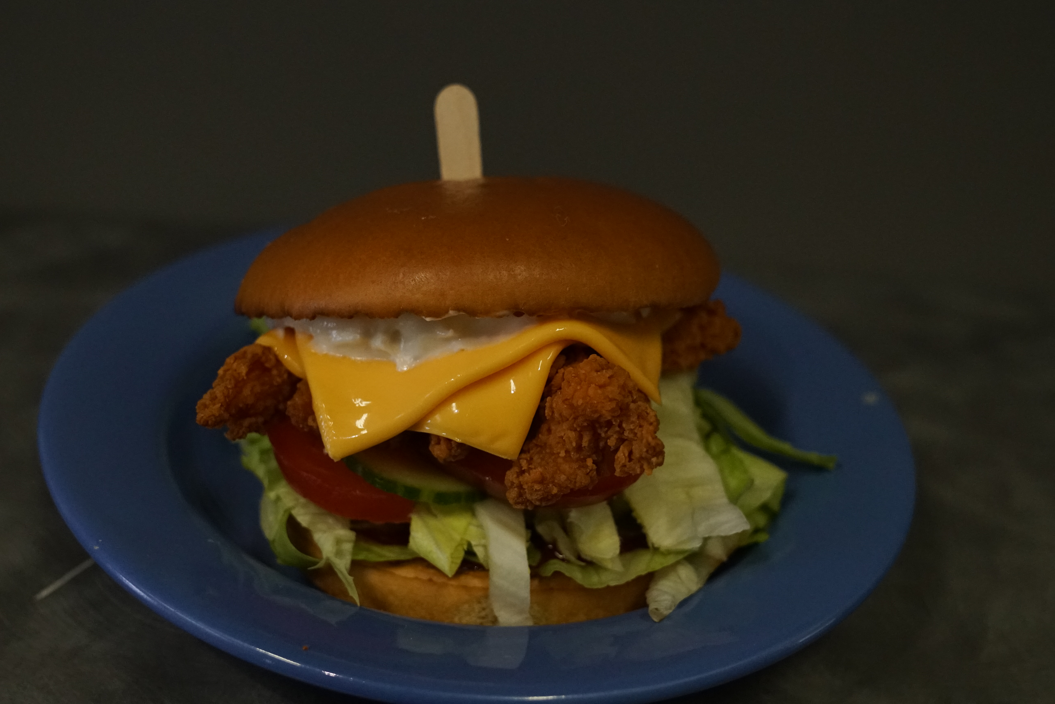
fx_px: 1143
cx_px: 528
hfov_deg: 49.5
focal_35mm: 39
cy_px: 352
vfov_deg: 34.2
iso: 4000
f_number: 3.5
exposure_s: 1/800
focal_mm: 26
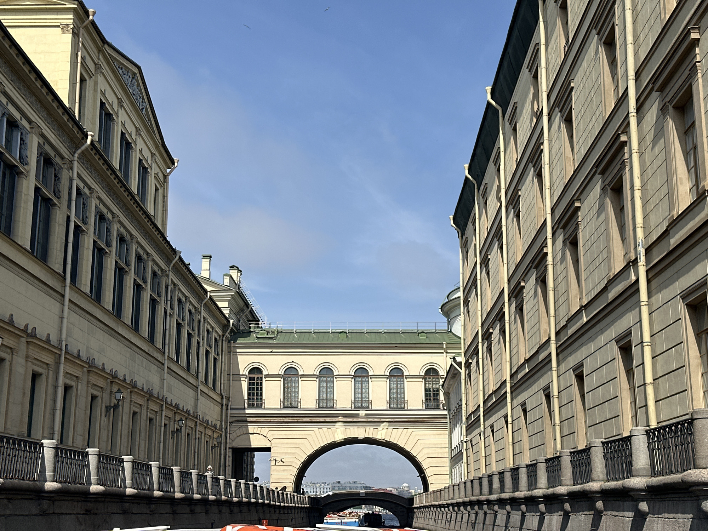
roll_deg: +0.1
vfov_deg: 30.3
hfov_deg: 39.7
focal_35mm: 48
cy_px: 266
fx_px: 982
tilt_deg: +13.0
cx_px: 354
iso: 64
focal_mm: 6.86
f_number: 1.78
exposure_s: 1/5882
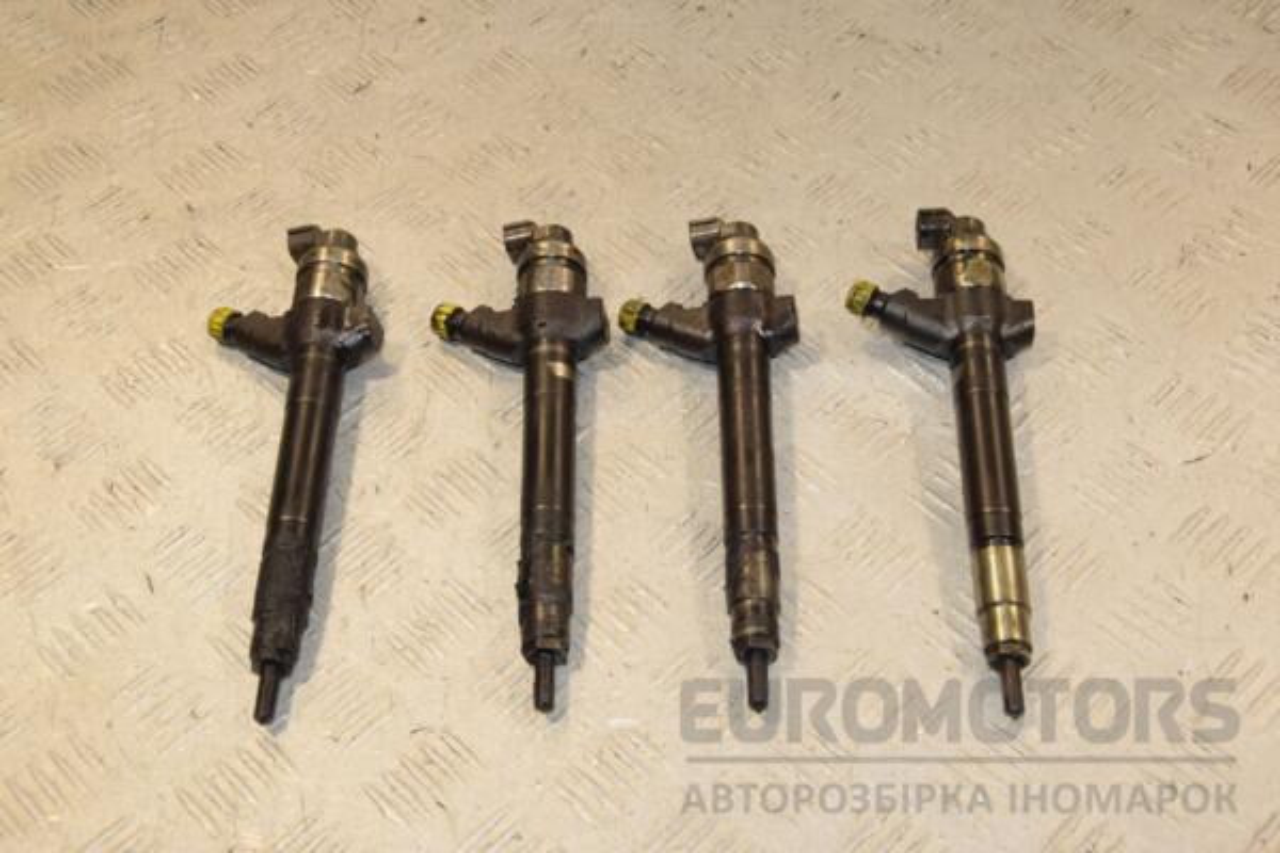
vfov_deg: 26.5
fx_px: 1813
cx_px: 640
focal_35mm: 51
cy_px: 426
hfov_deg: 38.9
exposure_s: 1/200
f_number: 9
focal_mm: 34
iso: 800
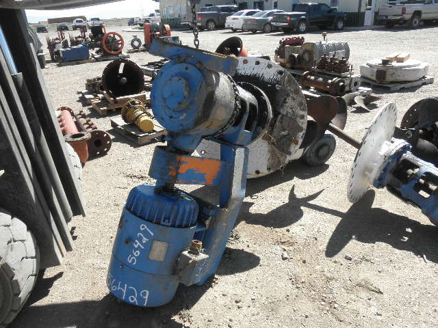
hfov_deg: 63.4
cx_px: 219
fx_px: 354
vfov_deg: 49.7
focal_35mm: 28
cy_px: 164
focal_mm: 5
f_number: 3
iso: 64
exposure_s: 1/400
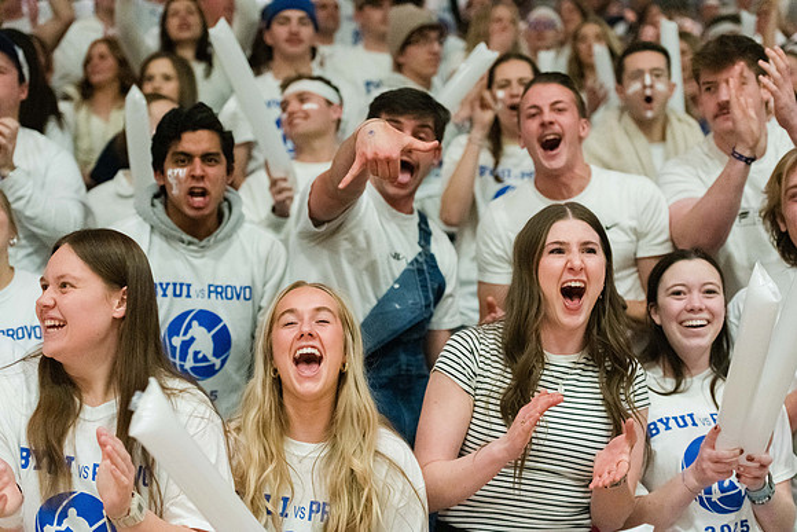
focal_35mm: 70
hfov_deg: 28.8
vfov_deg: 19.5
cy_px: 266
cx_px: 398
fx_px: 1550
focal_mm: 70
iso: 20000
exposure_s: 1/1000
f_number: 2.8
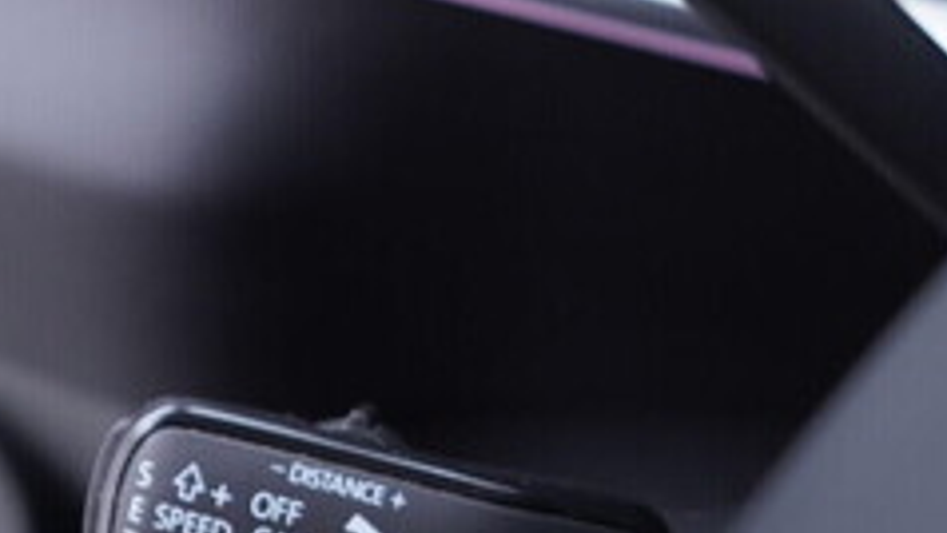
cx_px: 394
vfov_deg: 13.8
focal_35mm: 87
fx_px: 2185
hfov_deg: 24.4
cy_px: 58
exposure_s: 1/40
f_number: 2.8
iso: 250
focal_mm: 24
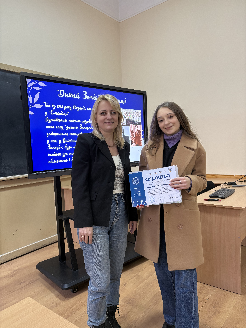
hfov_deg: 53.1
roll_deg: +2.9
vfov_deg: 67.3
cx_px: 123
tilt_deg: -2.9
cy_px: 164
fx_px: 246
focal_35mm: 26
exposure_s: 1/50
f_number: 1.6
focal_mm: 5.96
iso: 200
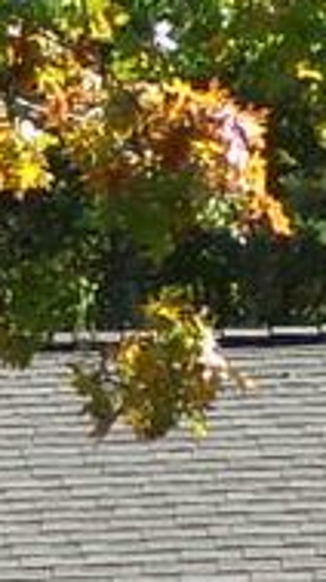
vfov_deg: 7.0
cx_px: -655
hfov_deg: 3.9
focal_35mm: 305
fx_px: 4698
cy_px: 844
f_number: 7.99
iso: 100
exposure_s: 1/90
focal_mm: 5.9
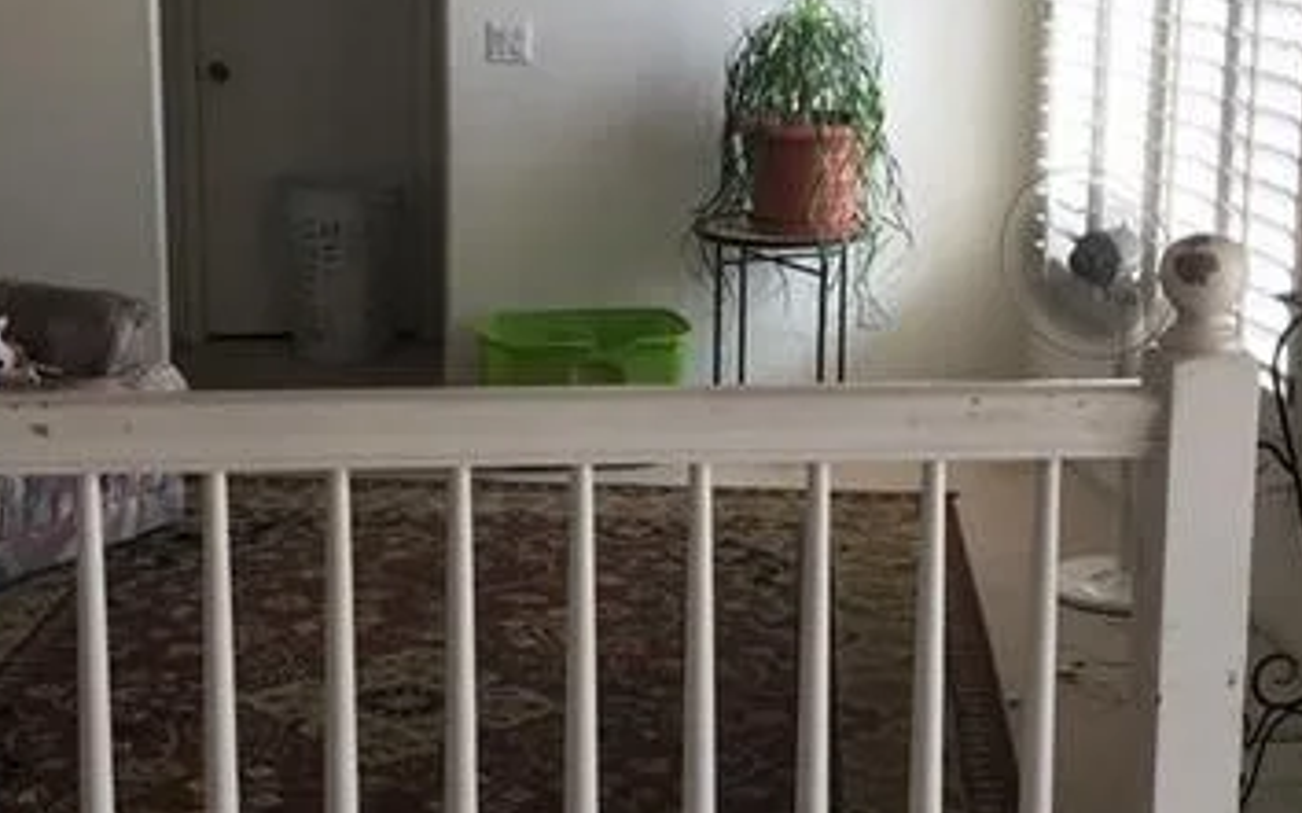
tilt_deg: -12.3
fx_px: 2377
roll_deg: +0.1
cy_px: 316
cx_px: 607
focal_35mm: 67
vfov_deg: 19.4
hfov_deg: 30.6
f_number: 1.8
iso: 25
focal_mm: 3.99
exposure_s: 1/40
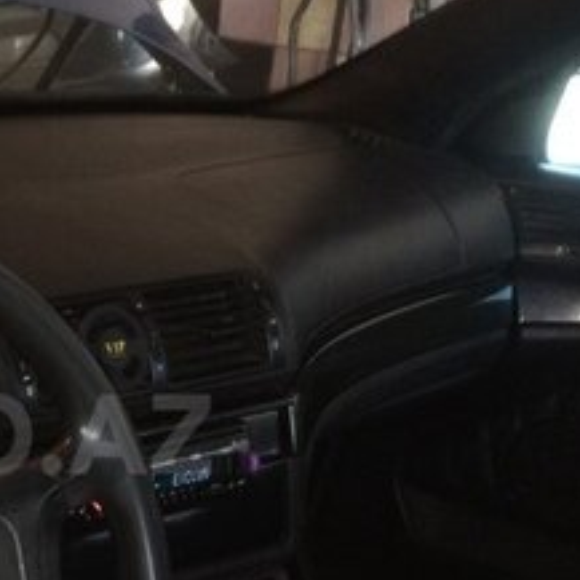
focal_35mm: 78
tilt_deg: -21.6
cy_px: 434
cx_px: -61
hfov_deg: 21.1
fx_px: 1479
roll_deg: -1.7
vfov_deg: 22.0
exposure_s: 1/25
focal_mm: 4.15
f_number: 2.2
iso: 100
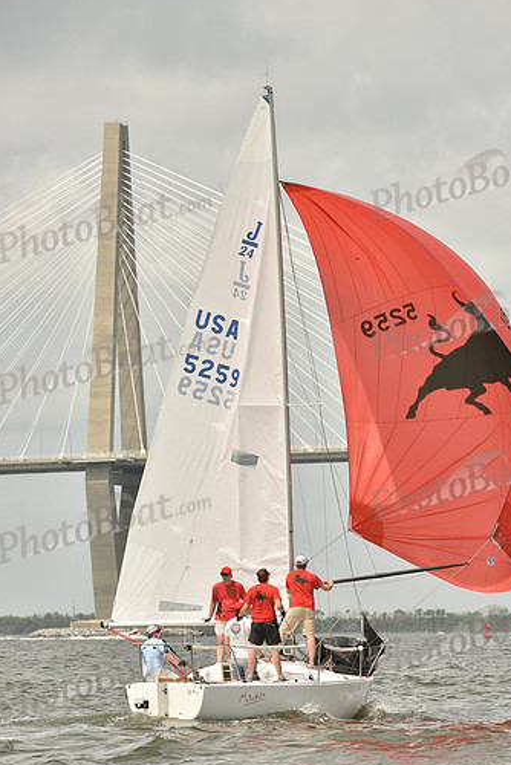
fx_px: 4932
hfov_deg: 5.9
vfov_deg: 8.9
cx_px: 291
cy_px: 424
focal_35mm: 232
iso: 320
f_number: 7.1
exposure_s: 1/1250
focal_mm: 200
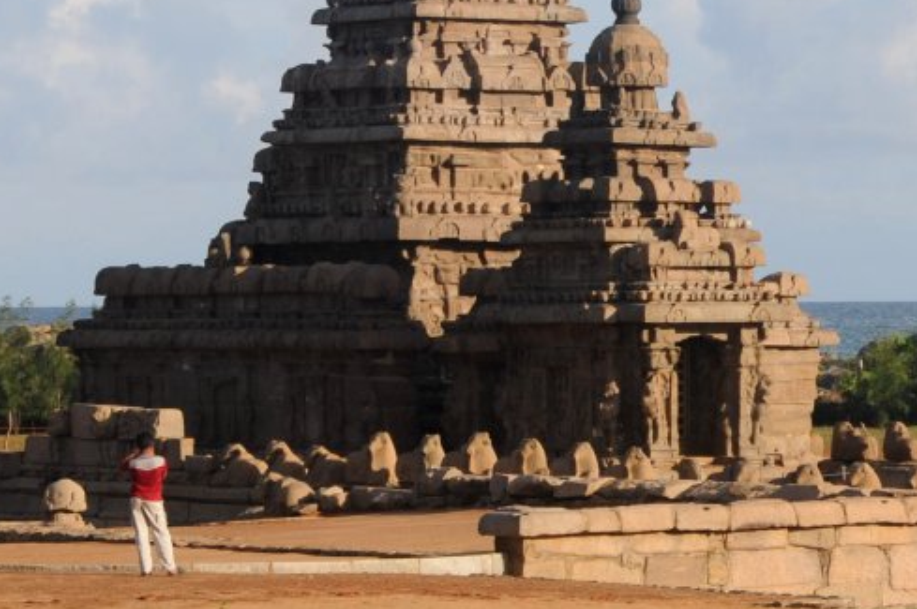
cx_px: 1043
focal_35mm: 231
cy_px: 294
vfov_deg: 5.9
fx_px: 5878
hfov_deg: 8.8
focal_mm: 50
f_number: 9
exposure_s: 1/320
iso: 200
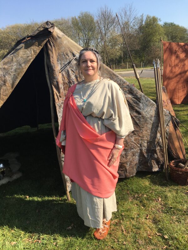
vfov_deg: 61.7
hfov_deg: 48.2
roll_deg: +4.5
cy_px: 125
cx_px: 94
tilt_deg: -13.8
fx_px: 210
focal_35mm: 29
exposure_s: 1/1115
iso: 25
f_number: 2.2
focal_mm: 4.15
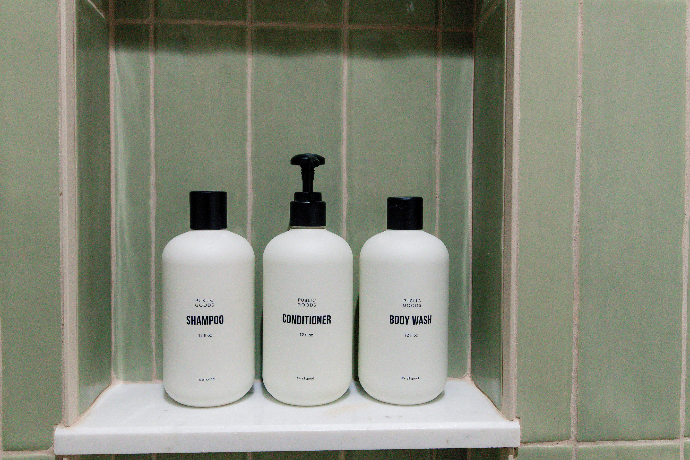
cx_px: 345
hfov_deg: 61.9
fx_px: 575
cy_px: 230
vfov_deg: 43.6
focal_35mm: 30
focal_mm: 30
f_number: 10
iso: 2500
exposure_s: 1/60
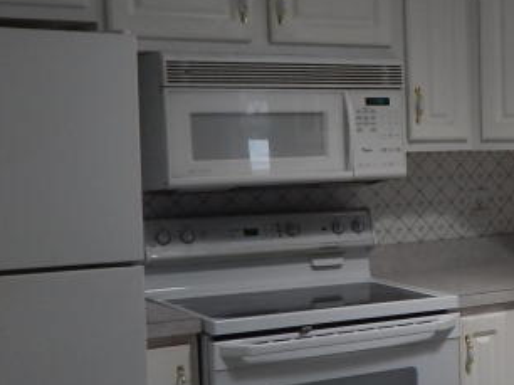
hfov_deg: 23.1
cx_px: 628
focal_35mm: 77
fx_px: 1142
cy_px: 230
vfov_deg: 19.1
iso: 125
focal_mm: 4
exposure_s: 1/80
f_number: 3
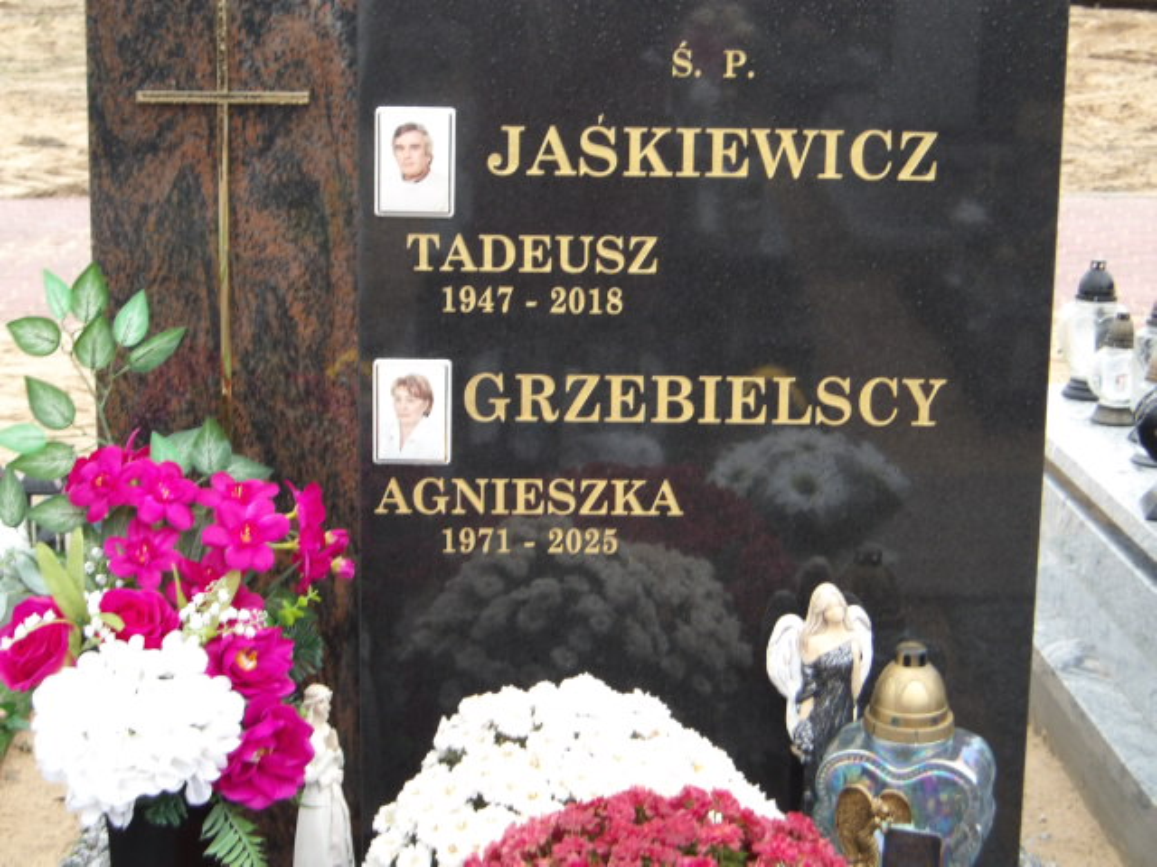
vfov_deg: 21.0
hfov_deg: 27.8
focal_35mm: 70
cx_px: 578
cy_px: 434
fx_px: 2340
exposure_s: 1/60
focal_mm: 12.5
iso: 355
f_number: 4.9
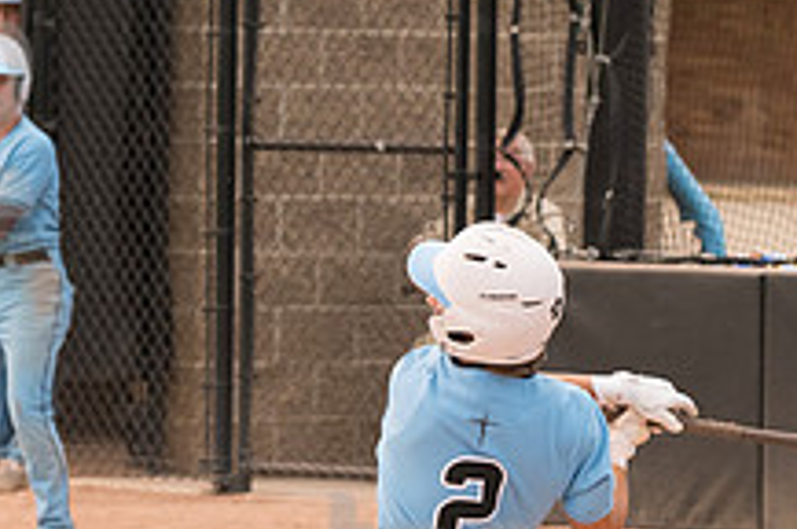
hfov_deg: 4.4
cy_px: 625
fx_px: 10301
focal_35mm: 466
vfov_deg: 2.9
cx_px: 441
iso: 1000
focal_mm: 116
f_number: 5.6
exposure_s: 1/2000
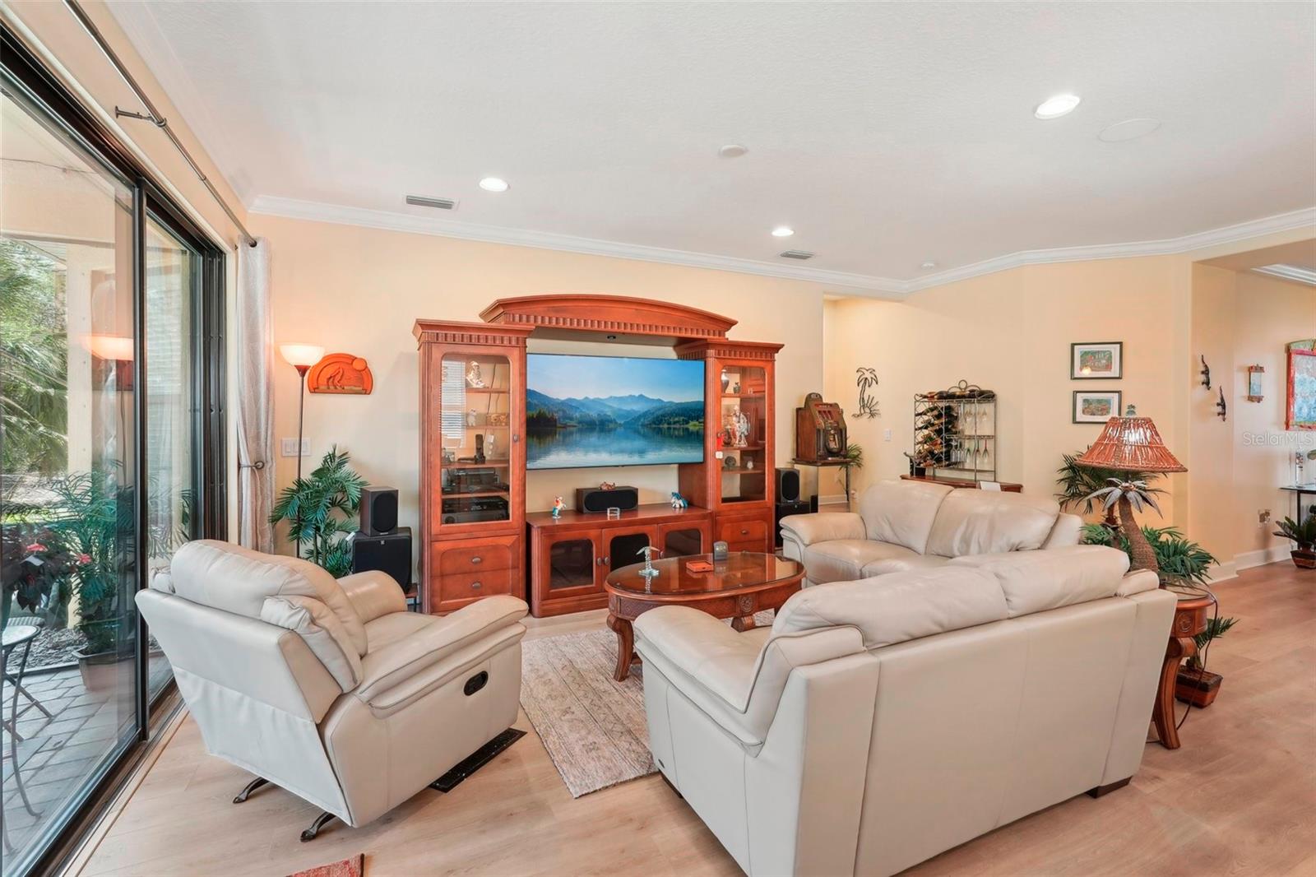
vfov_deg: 72.0
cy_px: 438
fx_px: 603
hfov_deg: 95.0
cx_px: 658
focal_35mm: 16
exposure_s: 1/10
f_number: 7.1
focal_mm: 16.5
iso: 400
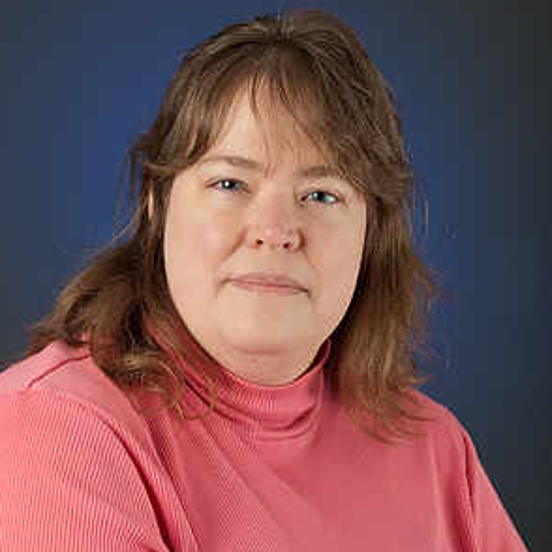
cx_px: 273
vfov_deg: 19.1
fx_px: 1642
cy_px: 300
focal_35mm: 91
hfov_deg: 19.1
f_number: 8
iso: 100
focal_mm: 70
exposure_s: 1/250
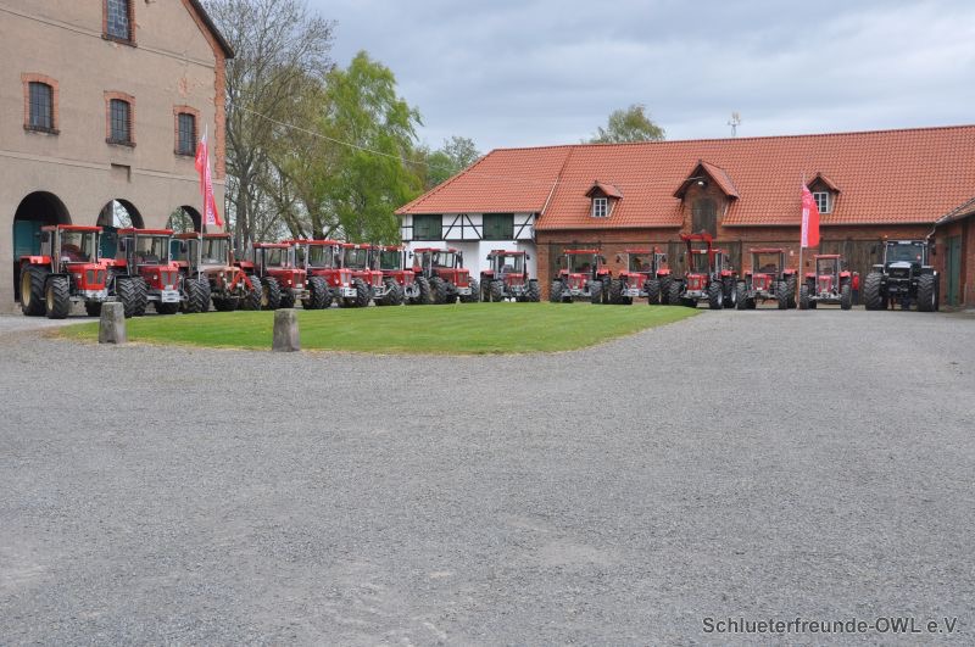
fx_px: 1217
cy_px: 324
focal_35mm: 45
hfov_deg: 43.7
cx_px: 488
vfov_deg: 29.8
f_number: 9
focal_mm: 30
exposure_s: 1/320
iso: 200
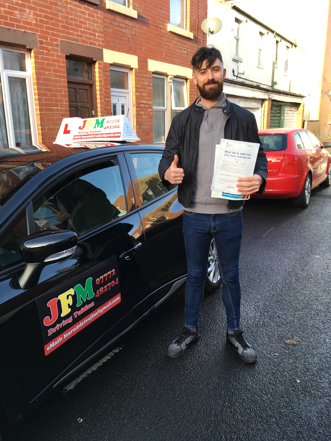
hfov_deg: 48.2
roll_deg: +1.2
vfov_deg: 61.7
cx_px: 166
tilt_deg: -13.3
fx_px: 370
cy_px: 220
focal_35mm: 29
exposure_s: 1/100
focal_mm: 4.15
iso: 25
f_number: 2.2
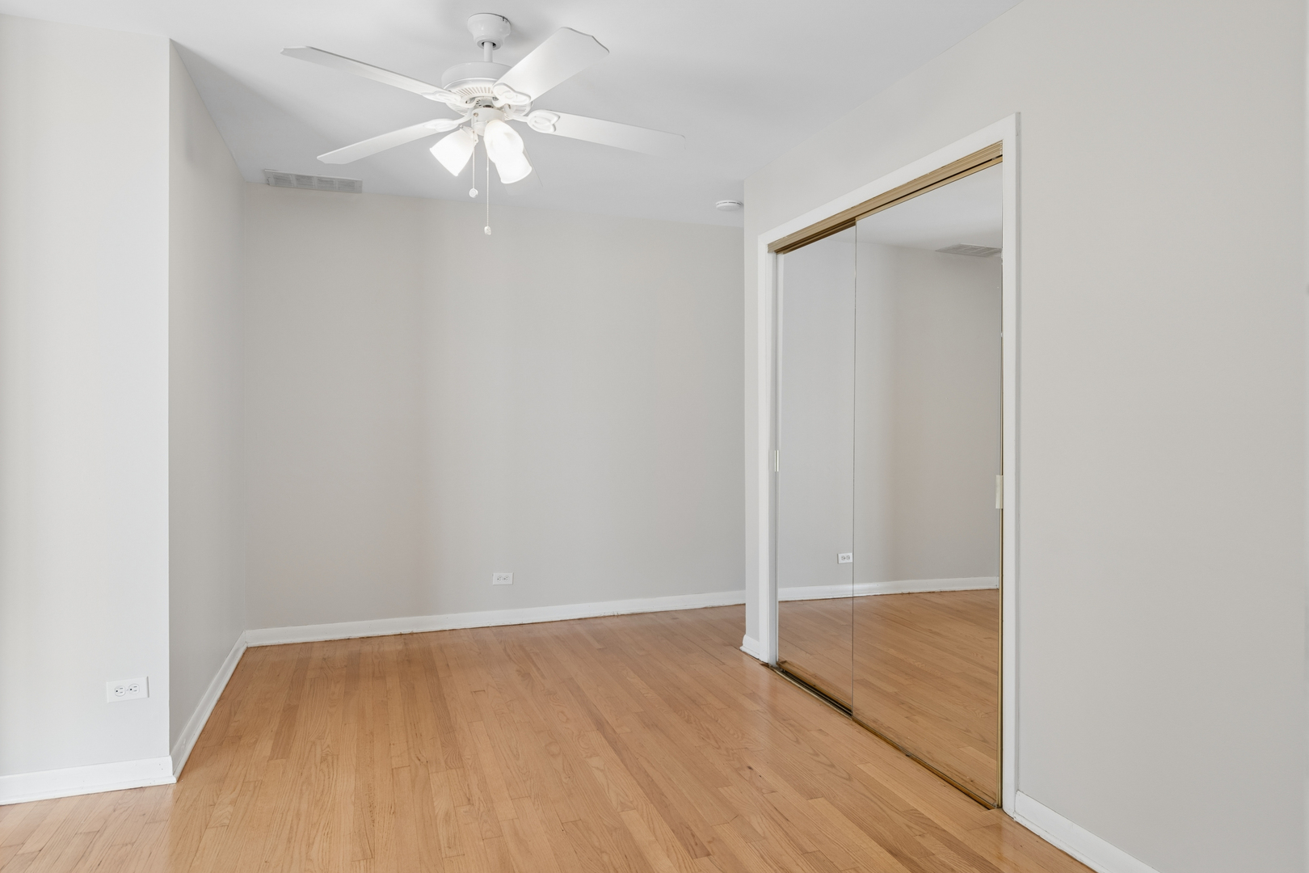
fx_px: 764
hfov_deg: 81.2
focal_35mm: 21
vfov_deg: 59.5
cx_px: 654
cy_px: 436
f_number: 8
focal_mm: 14
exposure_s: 1/10
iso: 250
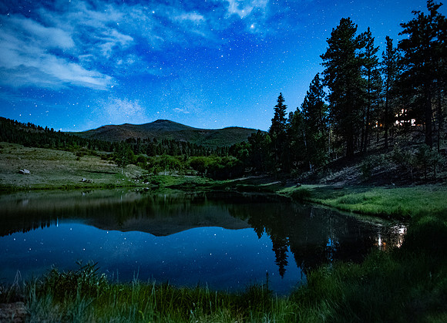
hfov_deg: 78.4
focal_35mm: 22
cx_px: 227
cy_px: 158
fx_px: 274
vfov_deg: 61.0
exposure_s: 15
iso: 3200
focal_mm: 20
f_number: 2.2
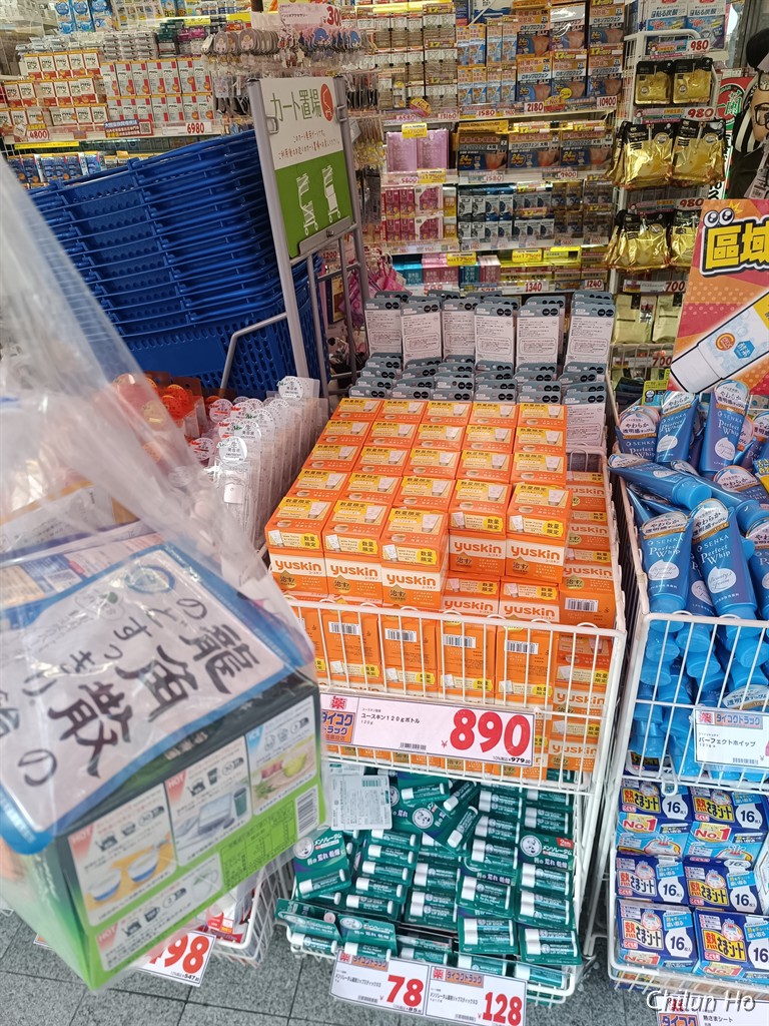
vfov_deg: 71.6
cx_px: 384
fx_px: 711
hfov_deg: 56.8
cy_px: 513
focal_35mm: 24
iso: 175
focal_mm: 6.14
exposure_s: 1/100
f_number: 1.65
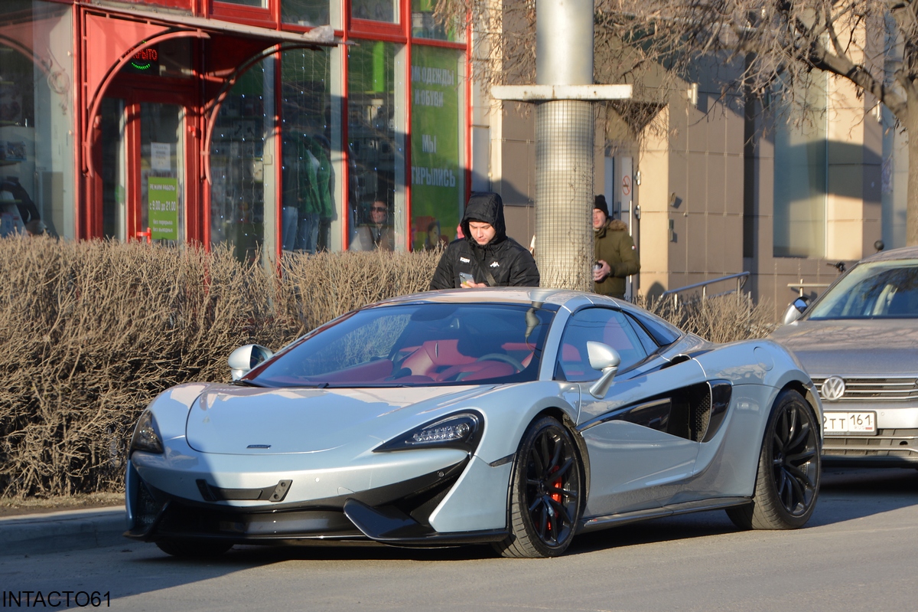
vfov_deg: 8.7
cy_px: 306
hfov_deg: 13.0
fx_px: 4014
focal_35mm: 158
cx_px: 459
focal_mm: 105
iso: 200
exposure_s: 1/200
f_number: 7.1
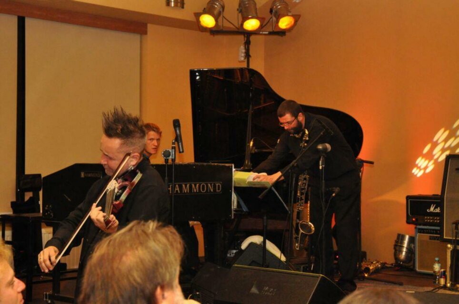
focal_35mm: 72
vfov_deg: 18.9
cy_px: 152
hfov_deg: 28.1
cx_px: 230
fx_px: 917
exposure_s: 1/200
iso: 2500
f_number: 6.3
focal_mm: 48
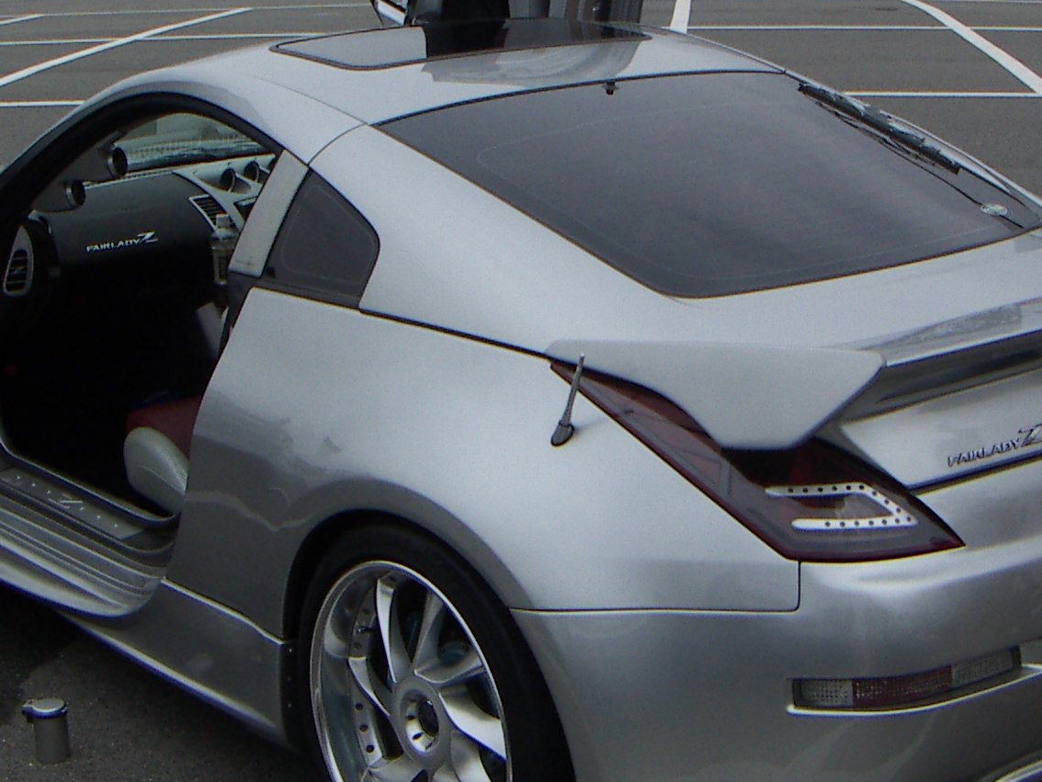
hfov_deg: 29.8
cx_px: 558
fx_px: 1957
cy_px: 430
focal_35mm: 65
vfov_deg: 22.6
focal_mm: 4.7
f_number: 6.7
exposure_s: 1/250
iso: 50
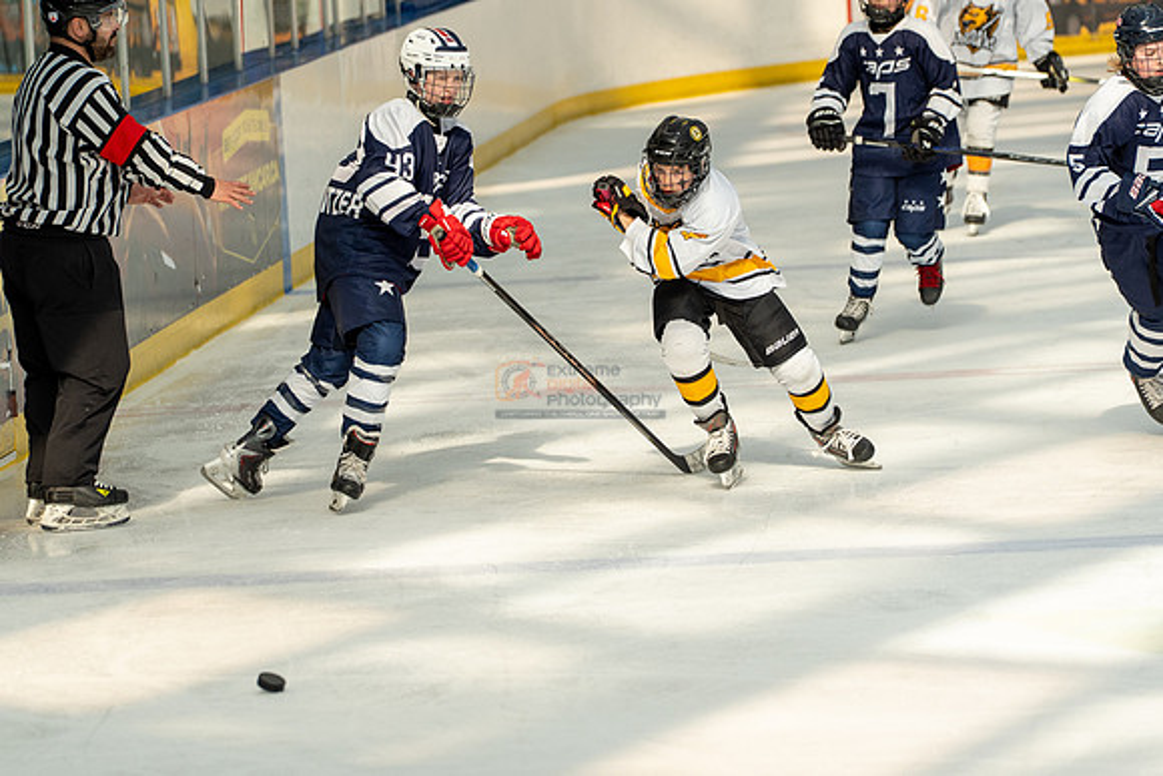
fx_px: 7270
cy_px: 388
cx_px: 582
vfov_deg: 6.1
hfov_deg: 9.1
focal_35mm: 225
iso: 800
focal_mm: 150
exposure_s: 1/1600
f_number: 3.5
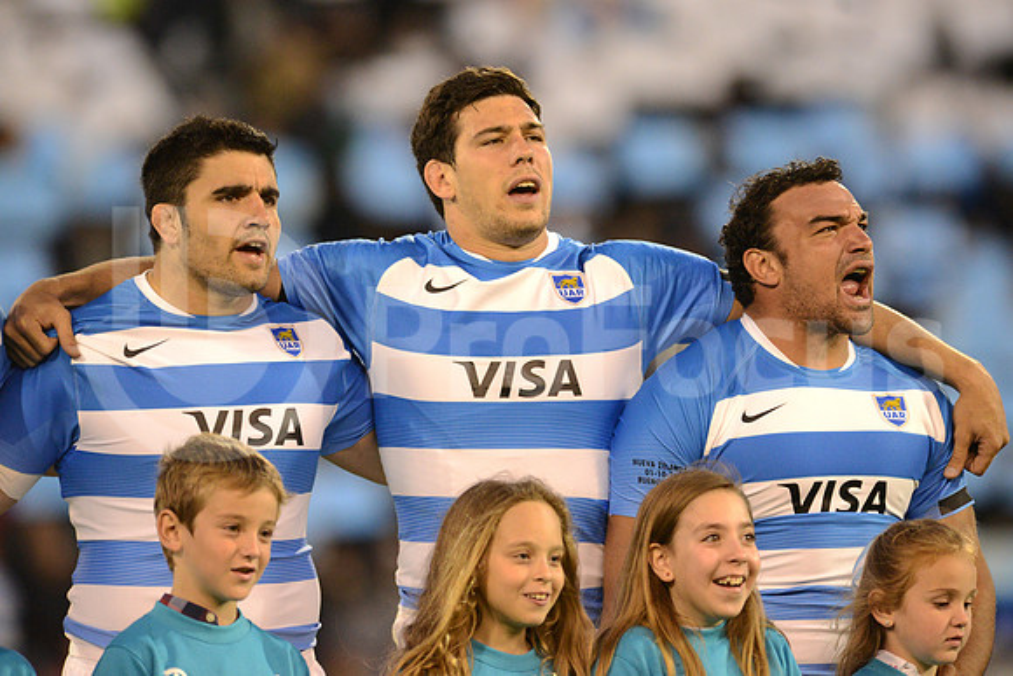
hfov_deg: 4.9
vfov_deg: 3.3
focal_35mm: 420
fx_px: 11821
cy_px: 338
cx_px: 506
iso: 4500
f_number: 4
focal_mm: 420
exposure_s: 1/800
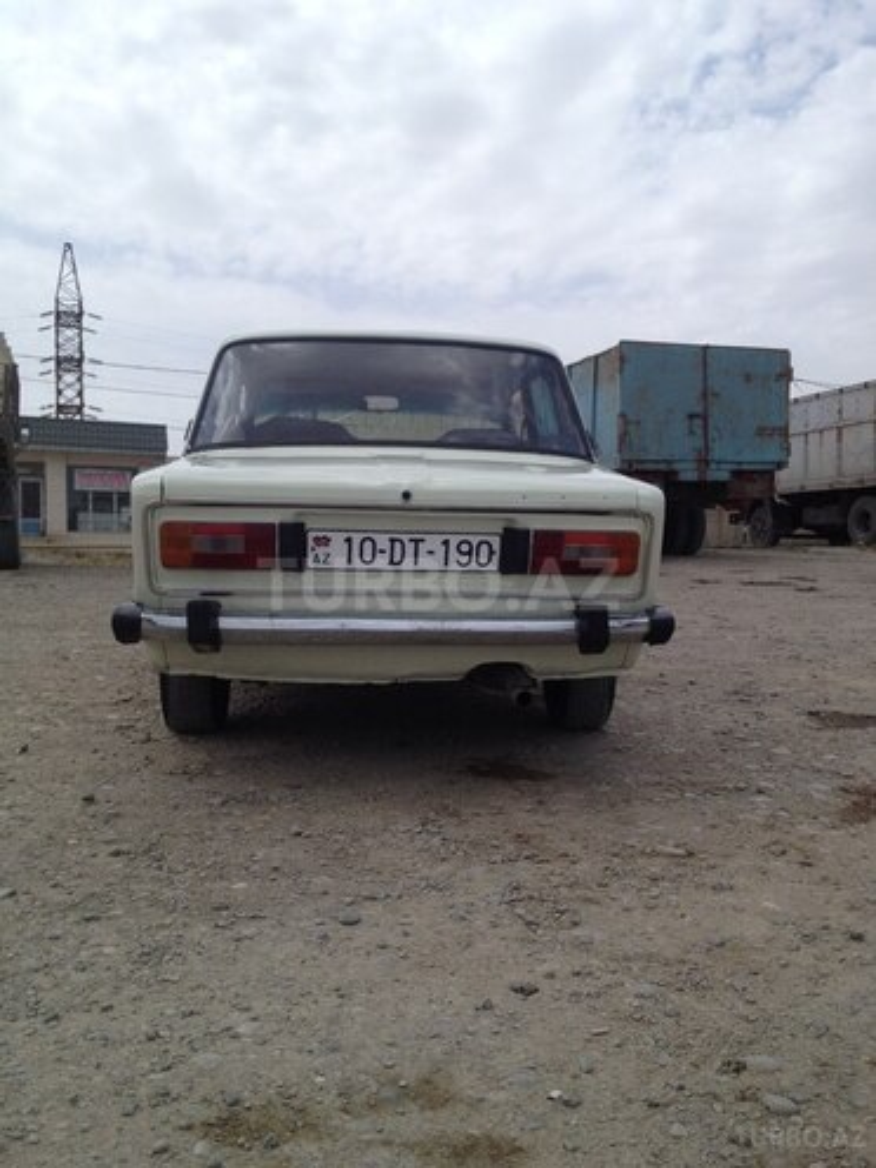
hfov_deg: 40.7
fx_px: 1181
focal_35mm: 35
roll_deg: -0.9
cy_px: 584
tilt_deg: -0.1
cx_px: 438
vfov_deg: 52.6
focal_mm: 4.28
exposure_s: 1/2513
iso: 50
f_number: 2.4
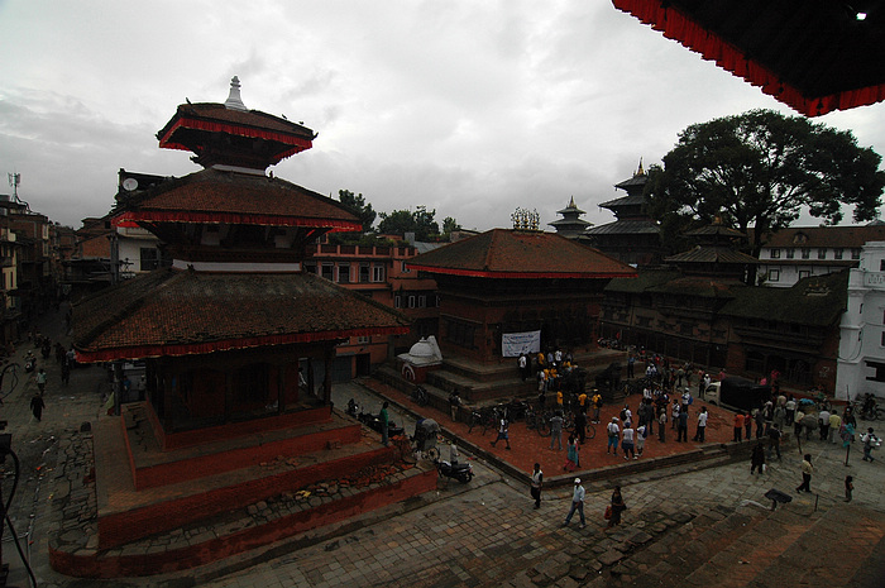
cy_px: 294
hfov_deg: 90.1
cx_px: 442
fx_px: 442
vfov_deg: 67.3
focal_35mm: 18
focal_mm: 12
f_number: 7.1
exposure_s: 1/200
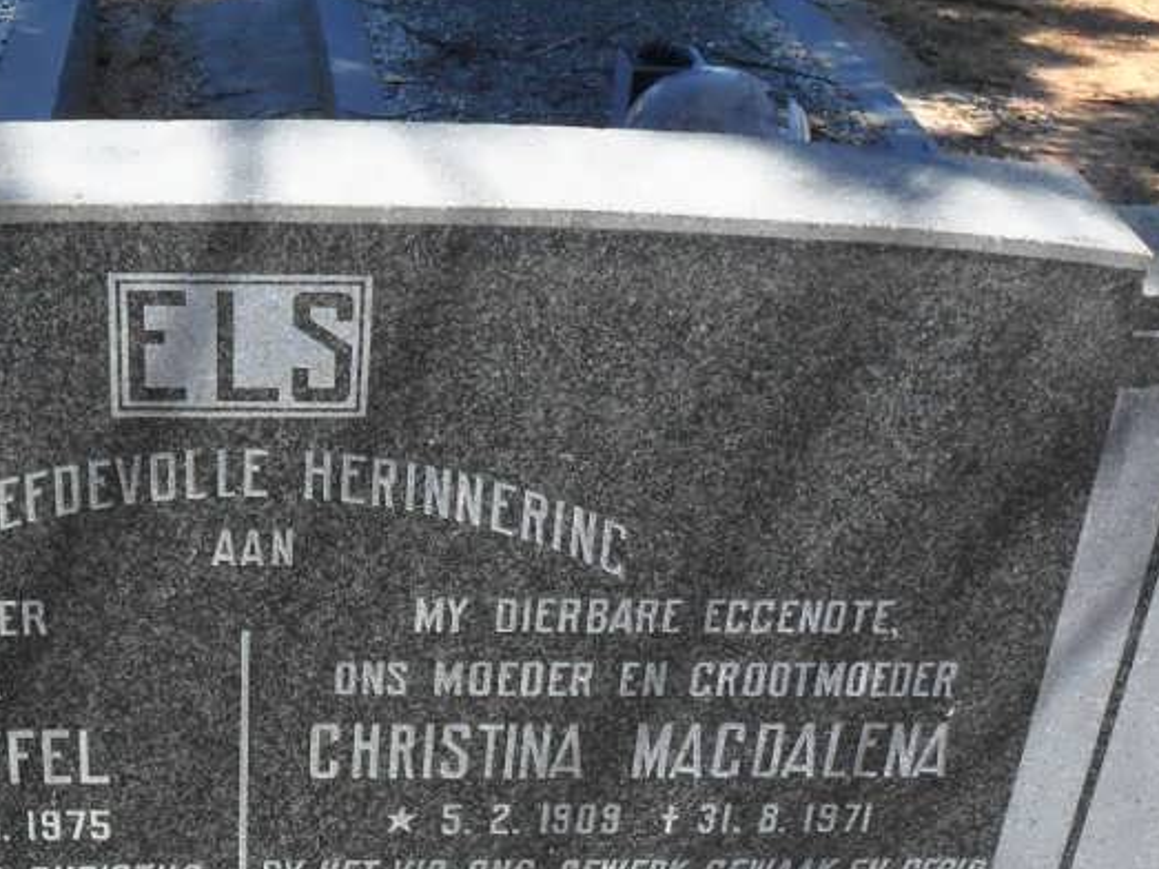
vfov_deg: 23.0
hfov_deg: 30.8
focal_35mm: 62
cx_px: 317
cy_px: 807
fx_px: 2075
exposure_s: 1/500
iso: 100
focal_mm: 4.9
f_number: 3.5
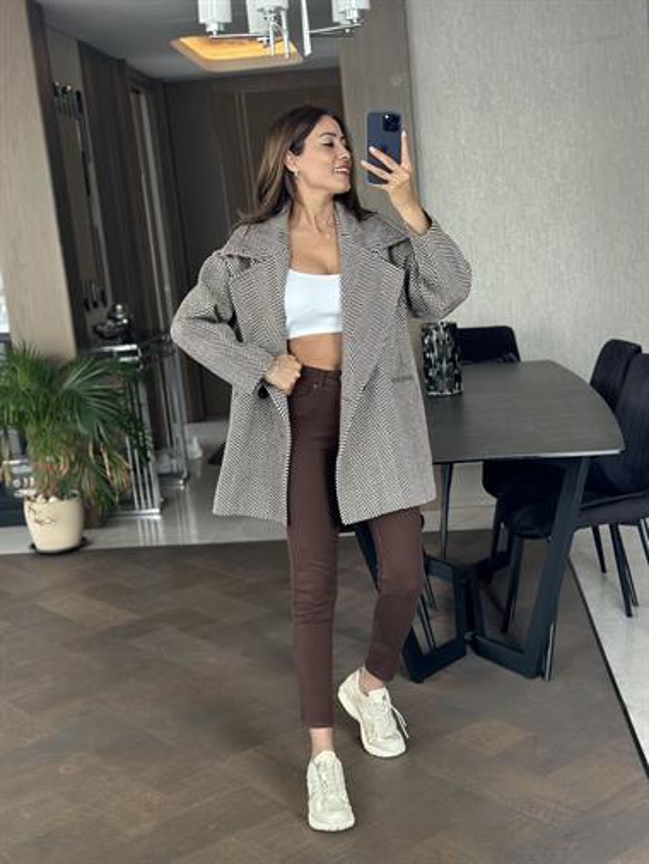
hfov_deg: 30.3
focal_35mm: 48
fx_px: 1199
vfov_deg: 39.6
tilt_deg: -17.3
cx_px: 324
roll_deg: +5.2
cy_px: 432
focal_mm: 6.86
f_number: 1.78
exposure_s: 1/60
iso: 125
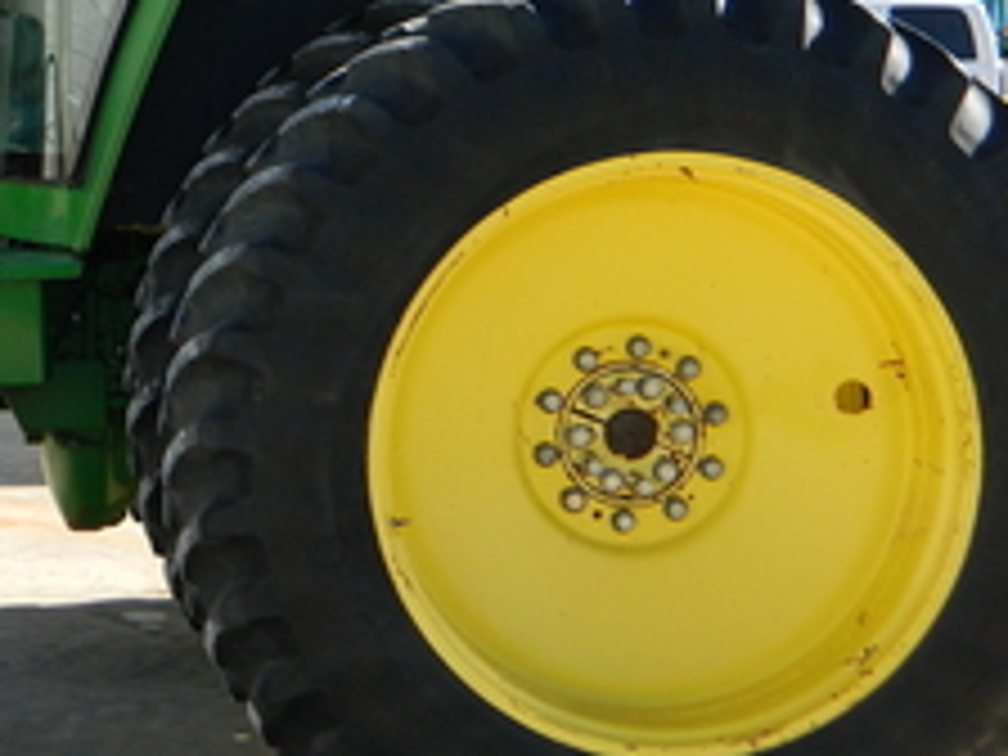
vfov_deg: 12.9
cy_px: 180
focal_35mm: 114
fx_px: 3320
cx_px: -94
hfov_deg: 16.7
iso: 80
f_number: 3.6
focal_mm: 8.4
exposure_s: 1/320
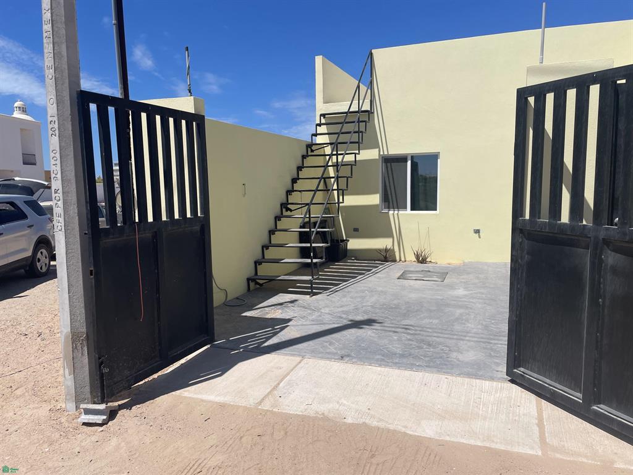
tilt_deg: -6.0
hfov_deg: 67.3
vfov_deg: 53.1
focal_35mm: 26
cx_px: 316
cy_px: 238
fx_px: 475
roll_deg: +1.9
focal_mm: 4.2
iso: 32
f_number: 1.6
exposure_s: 1/6897
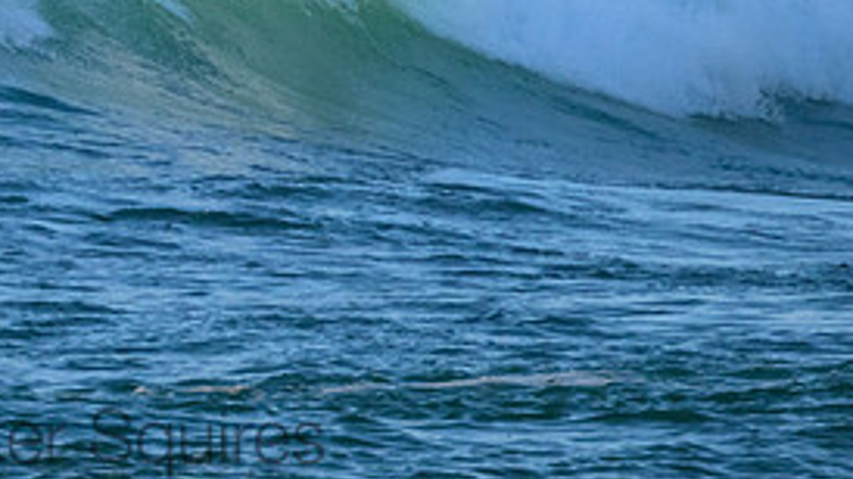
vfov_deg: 0.7
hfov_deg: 1.2
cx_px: 84
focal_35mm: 1829
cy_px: -79
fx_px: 41361
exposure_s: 1/2000
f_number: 11
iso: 3600
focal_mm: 800
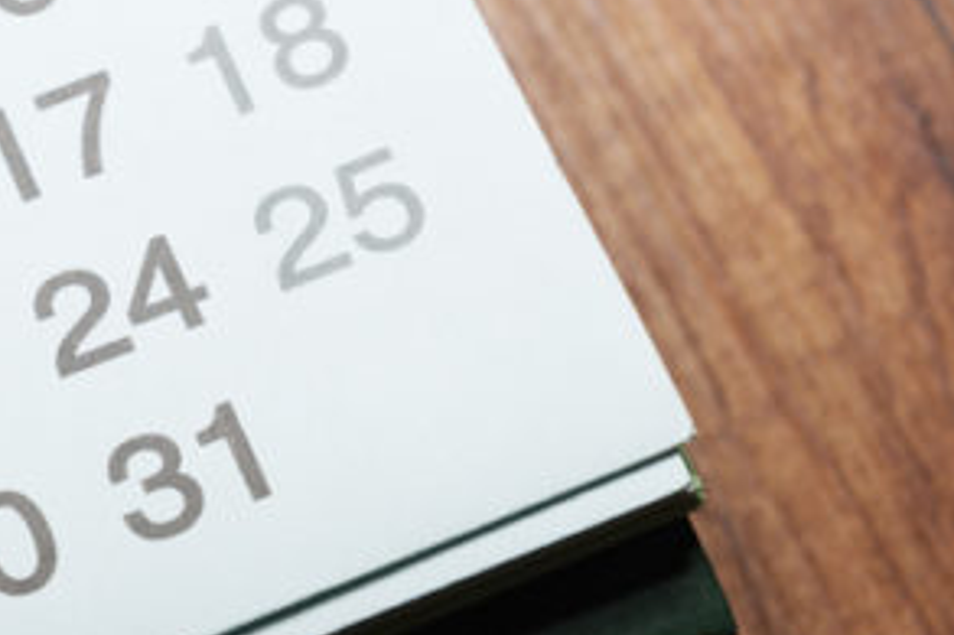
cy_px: 436
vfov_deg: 9.6
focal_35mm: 142
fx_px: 3761
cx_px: 387
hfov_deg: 14.4
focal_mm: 70
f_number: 10
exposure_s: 1/200
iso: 100
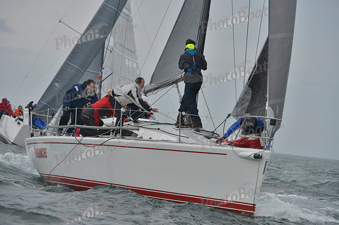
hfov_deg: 8.1
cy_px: 112
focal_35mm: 255
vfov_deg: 5.4
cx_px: 170
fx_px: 2400
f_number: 7.1
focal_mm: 250
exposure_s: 1/800
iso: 400
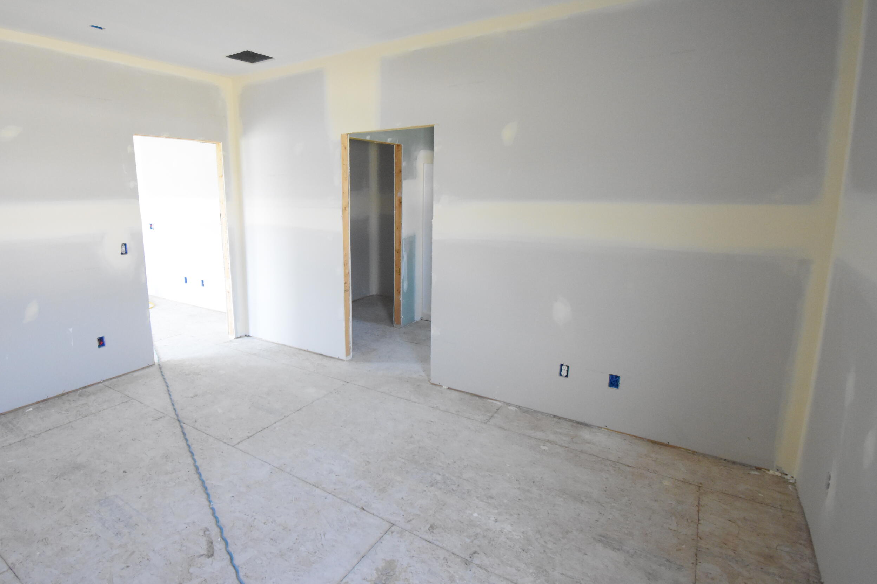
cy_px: 268
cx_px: 369
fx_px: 438
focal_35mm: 18
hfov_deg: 89.3
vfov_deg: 67.3
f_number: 4.5
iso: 3200
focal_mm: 10
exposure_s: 1/125
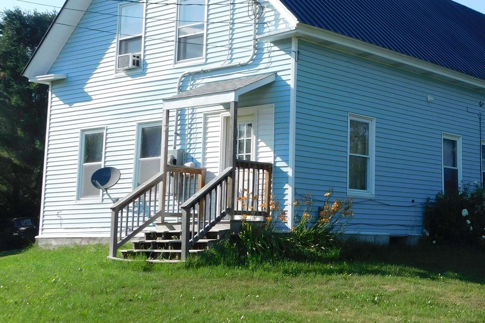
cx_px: 406
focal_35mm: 64
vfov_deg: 21.2
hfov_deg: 30.5
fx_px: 862
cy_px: 110
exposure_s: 1/800
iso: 125
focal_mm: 6.3
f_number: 3.5
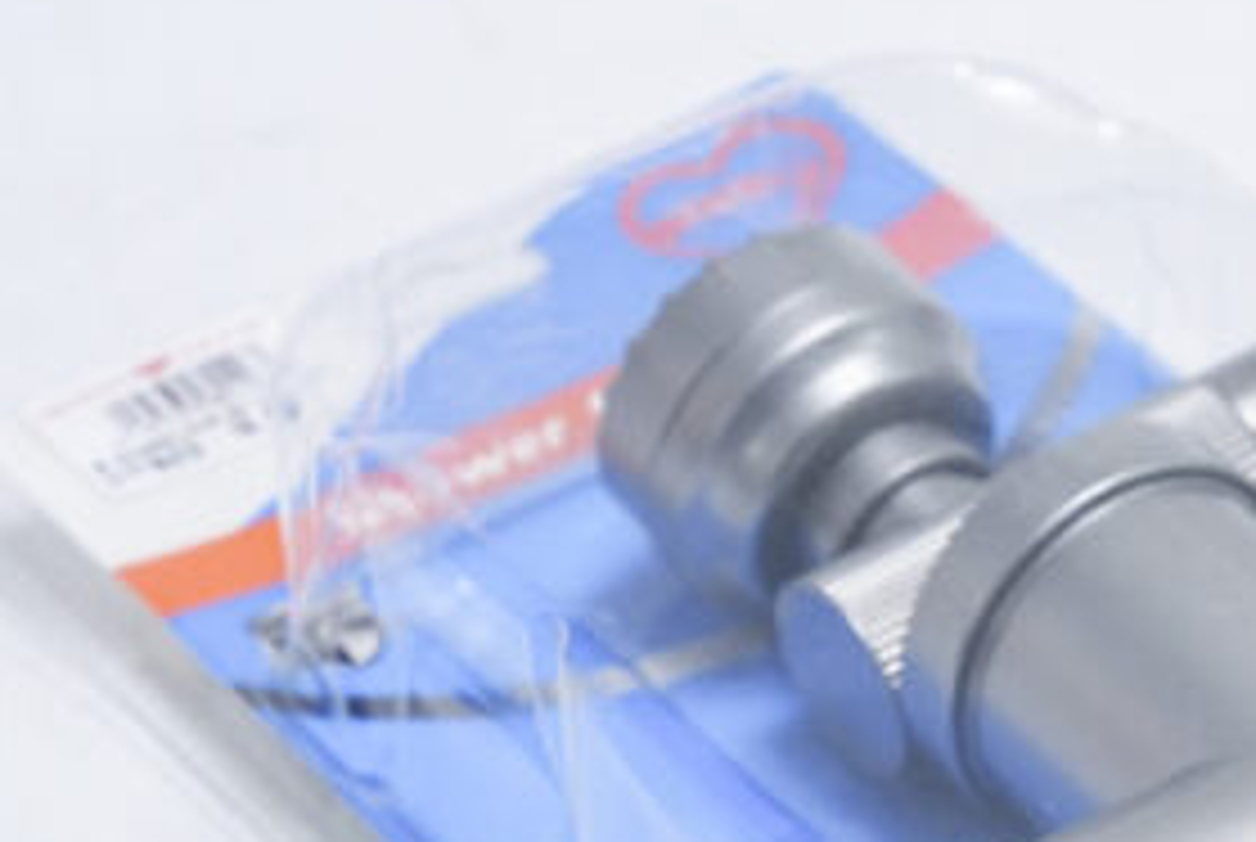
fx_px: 5172
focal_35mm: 148
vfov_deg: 9.2
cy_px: 950
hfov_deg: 13.6
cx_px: 1342
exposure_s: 1/200
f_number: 9
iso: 3200
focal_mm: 59
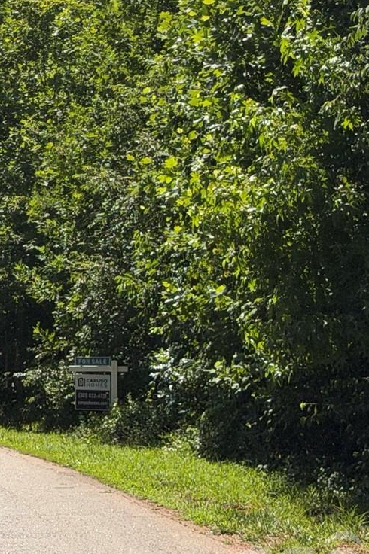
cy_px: 45
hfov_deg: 9.7
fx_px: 2139
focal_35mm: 139
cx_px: -81
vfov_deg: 14.6
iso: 64
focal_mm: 6.76
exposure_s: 1/7874
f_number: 1.78
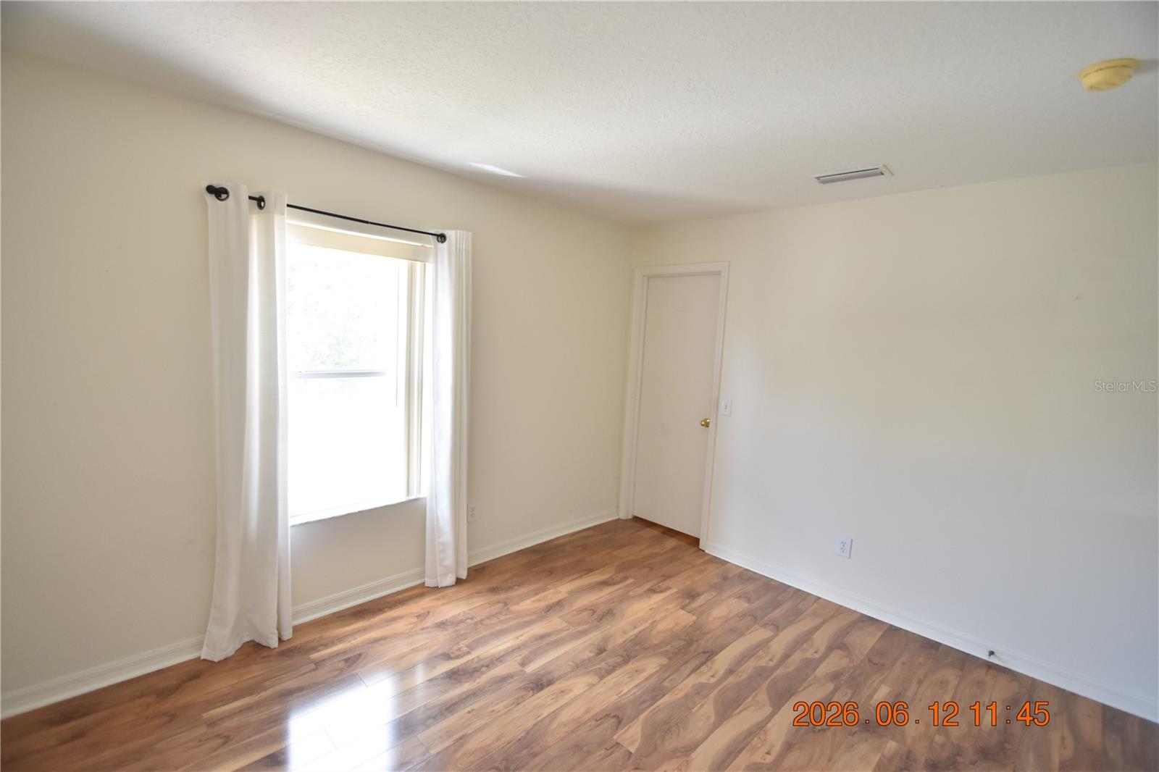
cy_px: 386
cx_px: 580
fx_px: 483
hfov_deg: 100.4
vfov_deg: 77.3
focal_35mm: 15
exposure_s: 1/180
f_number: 3.5
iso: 800
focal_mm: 10
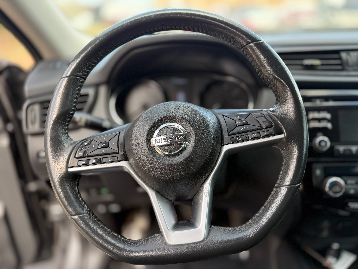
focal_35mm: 24
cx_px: 179
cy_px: 134
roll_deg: +1.0
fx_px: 248
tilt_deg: -22.8
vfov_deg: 56.8
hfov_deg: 71.6
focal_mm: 6.76
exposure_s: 1/243
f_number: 1.78
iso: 125
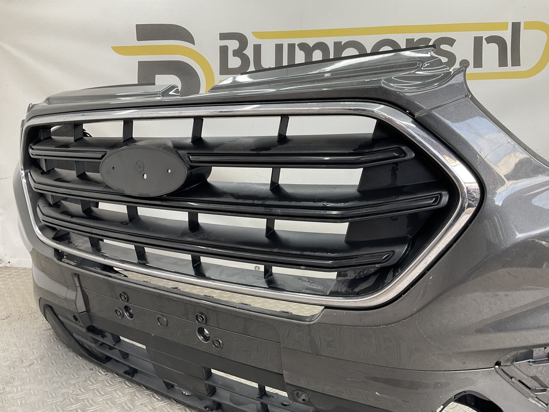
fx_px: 460
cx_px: 274
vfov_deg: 48.2
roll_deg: -0.7
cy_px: 206
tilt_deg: -7.3
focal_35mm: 29
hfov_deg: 61.7
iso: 32
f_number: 1.8
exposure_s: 1/100
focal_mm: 3
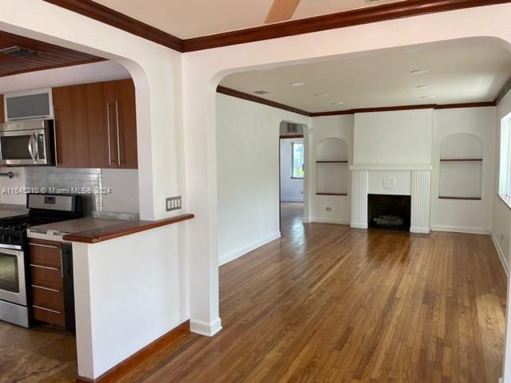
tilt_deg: -3.1
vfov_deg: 53.1
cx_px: 256
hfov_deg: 67.3
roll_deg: +1.1
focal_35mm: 26
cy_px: 192
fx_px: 384
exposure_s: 1/121
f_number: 1.6
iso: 125
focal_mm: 4.2
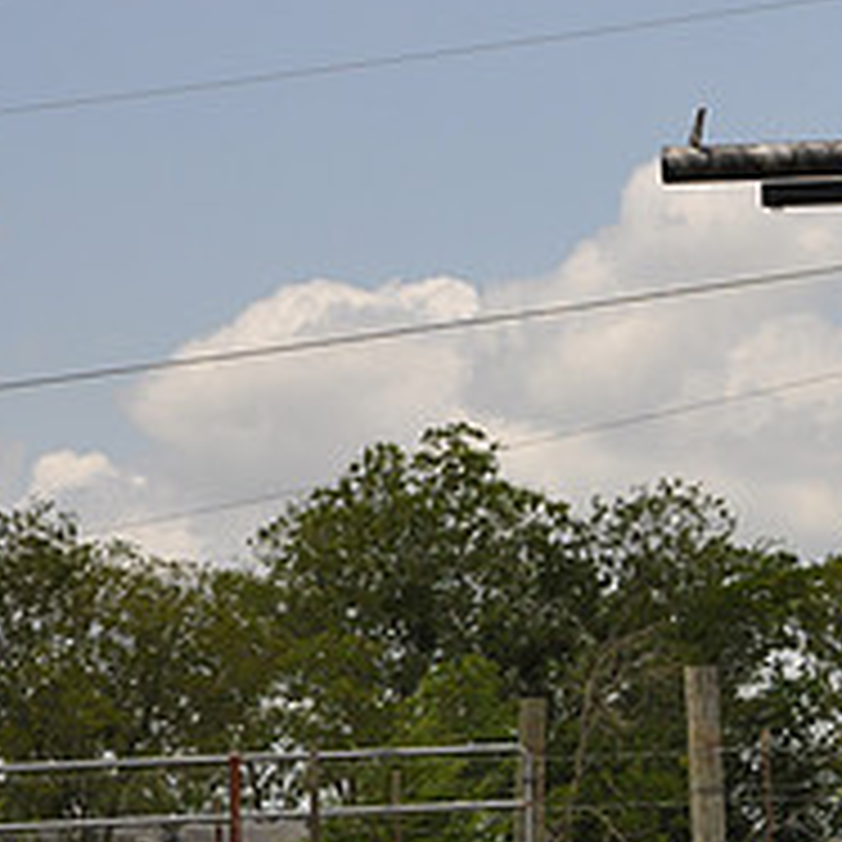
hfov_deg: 10.7
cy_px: 299
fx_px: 4348
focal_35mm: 158
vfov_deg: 11.1
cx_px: 1274
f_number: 10
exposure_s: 1/400
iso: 200
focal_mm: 40
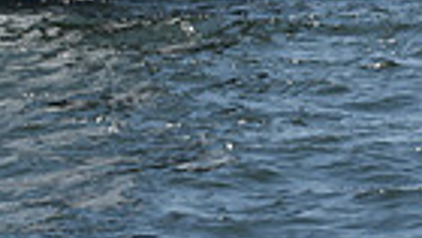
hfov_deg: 6.0
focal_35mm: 357
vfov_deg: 3.3
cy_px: -615
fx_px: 3998
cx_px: -47
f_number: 9
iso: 250
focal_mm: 82
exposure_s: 1/1250
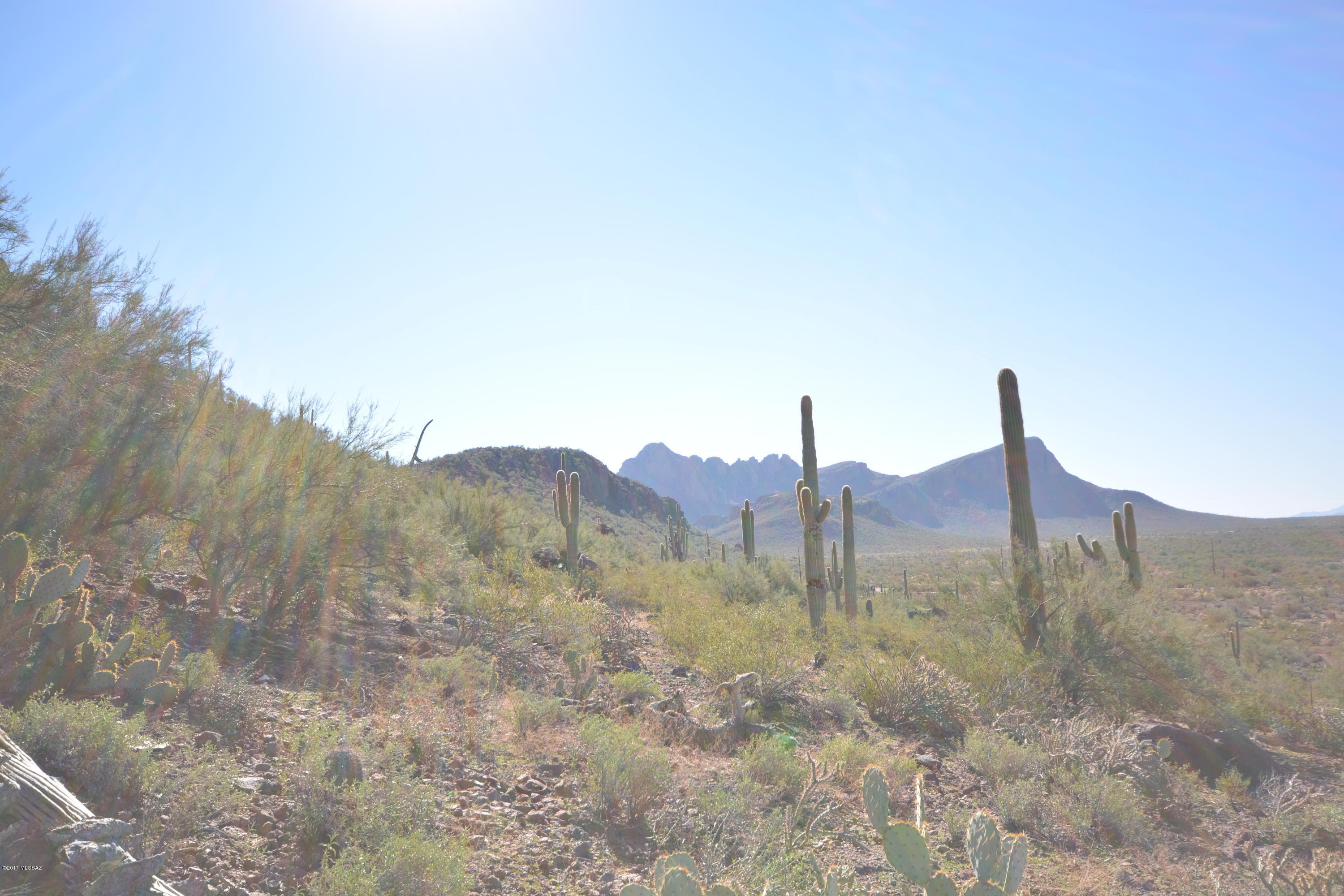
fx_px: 1120
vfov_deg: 43.6
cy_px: 448
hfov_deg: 61.9
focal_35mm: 30
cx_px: 672
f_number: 5.6
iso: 100
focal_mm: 20
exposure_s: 1/200
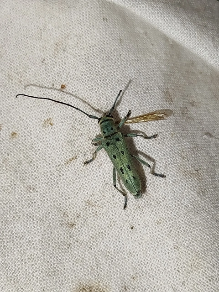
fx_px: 709
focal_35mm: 84
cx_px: 110
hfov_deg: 17.6
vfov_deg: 23.3
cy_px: 146
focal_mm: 5.31
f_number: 1.7
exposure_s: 1/50
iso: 100
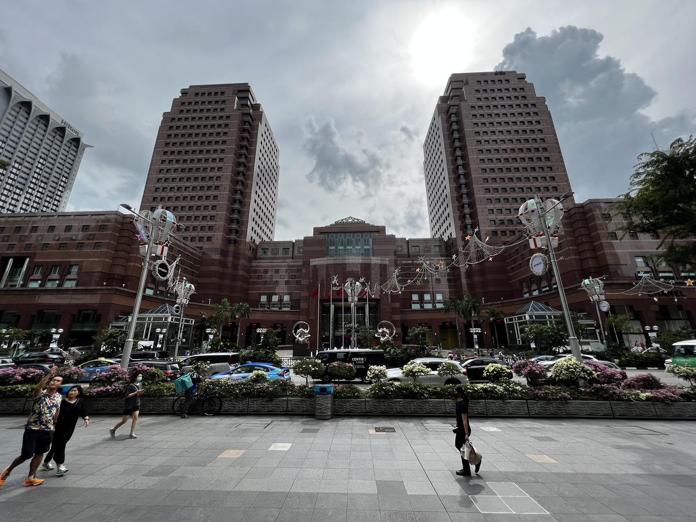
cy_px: 261
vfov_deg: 89.9
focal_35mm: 13
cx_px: 348
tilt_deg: +16.6
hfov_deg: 106.2
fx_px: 261
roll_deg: +0.5
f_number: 1.8
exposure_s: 1/1946
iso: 32
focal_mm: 1.57
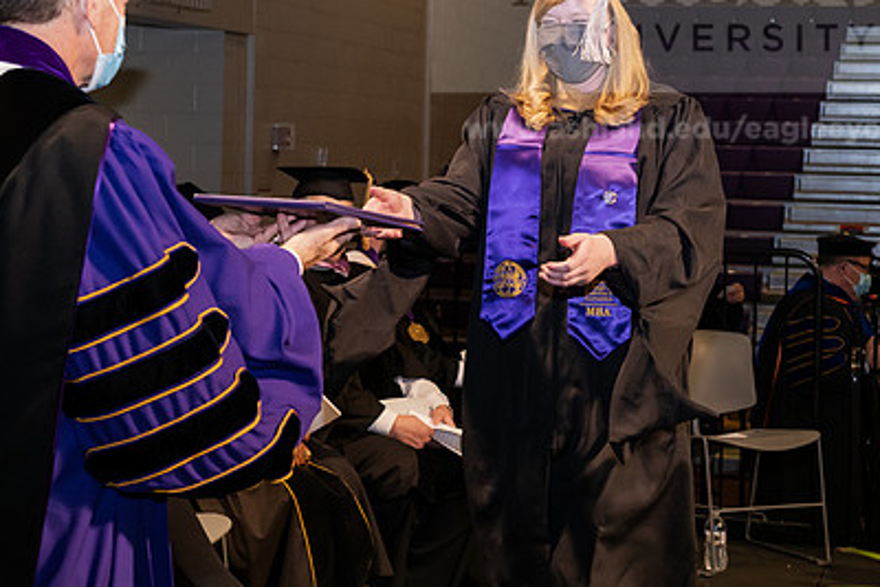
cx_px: 365
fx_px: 2054
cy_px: 175
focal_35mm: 84
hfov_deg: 24.2
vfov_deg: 16.2
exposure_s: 1/200
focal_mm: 58
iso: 1600
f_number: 6.3
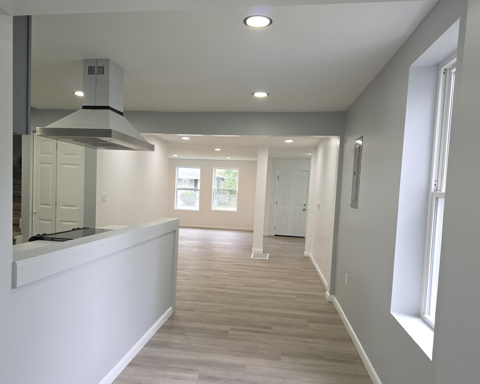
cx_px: 213
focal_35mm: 27
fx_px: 384
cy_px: 211
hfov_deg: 63.9
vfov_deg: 53.1
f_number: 1.7
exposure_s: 1/60
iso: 64
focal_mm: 6.3
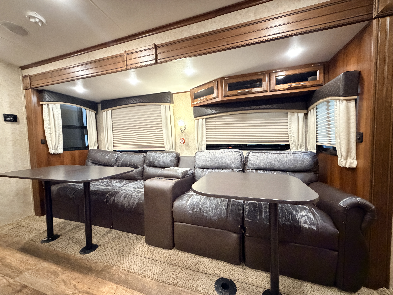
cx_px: 196
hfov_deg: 102.1
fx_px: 159
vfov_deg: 85.7
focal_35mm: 14
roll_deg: +2.8
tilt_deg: -4.3
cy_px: 148
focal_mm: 2.22
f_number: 2.2
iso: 1600
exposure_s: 1/35
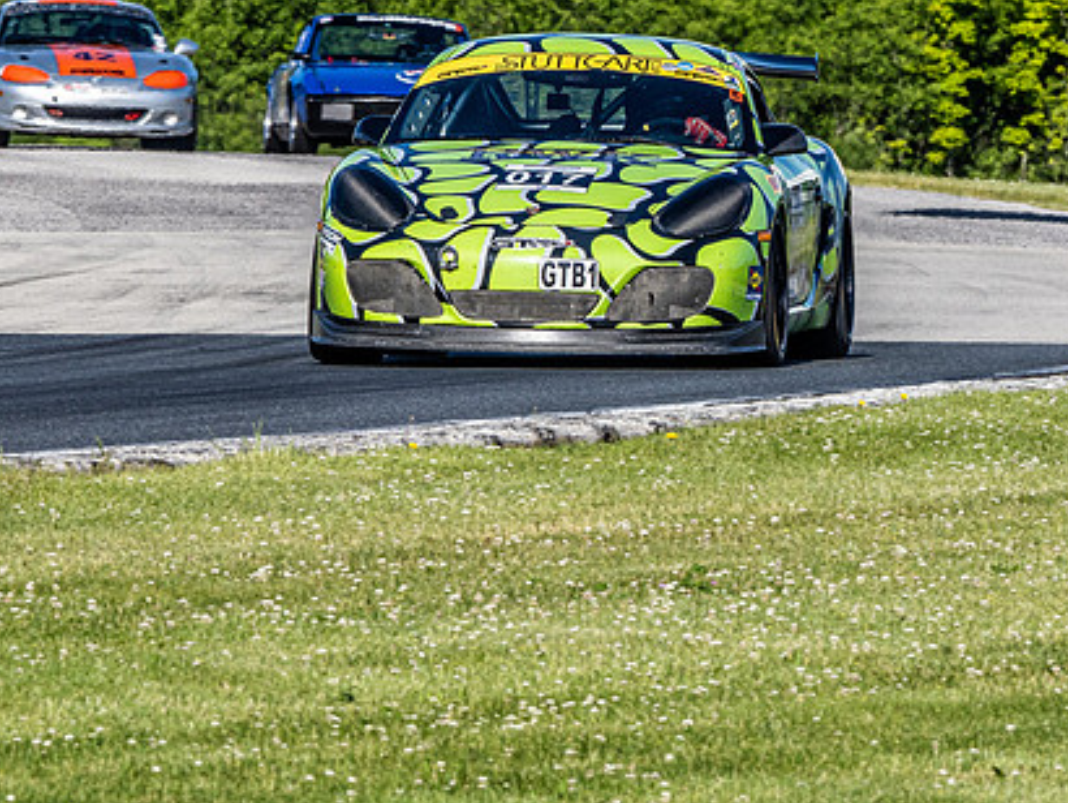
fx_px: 26240
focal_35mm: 850
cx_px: 339
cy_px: 252
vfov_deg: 1.8
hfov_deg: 2.3
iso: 400
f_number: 14
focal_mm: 300
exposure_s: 1/400
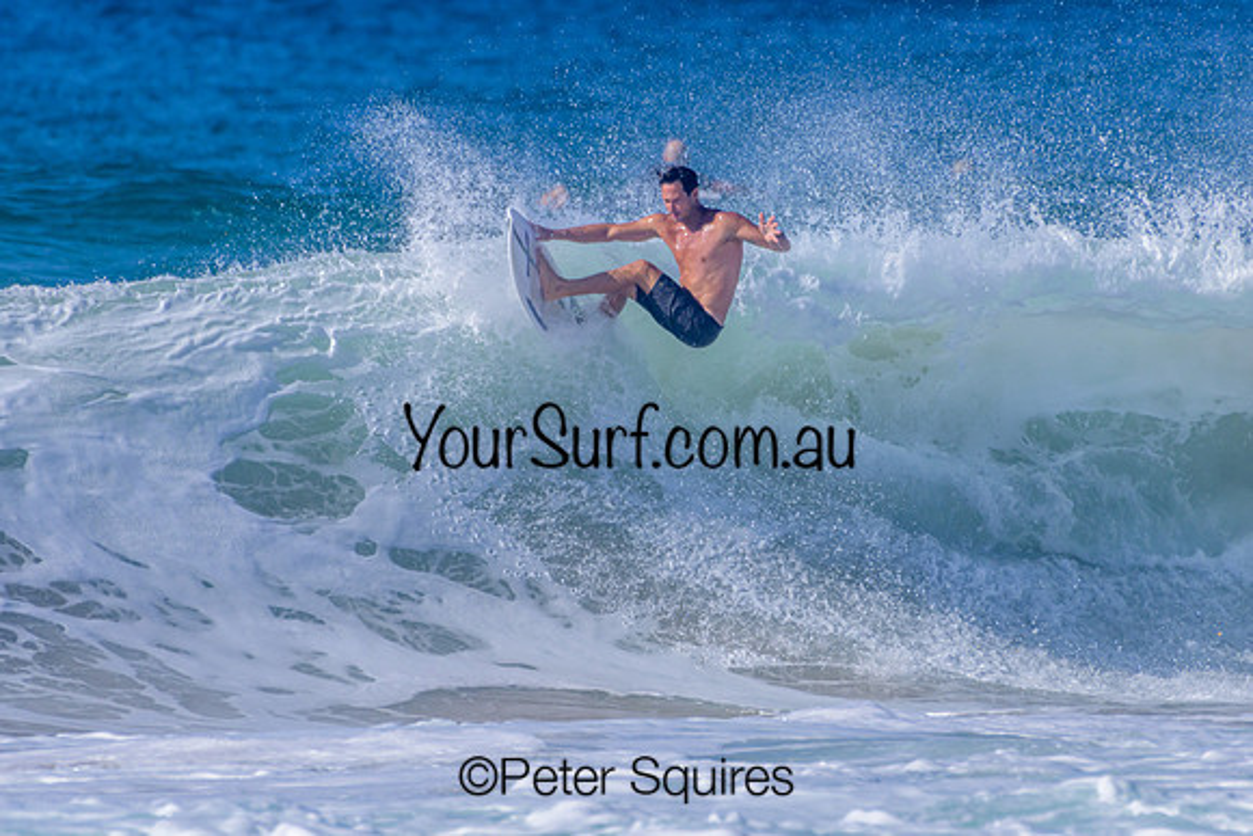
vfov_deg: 1.4
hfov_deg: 2.1
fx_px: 34812
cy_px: 418
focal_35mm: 1000
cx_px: 626
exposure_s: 1/2000
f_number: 11
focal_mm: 1000
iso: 720
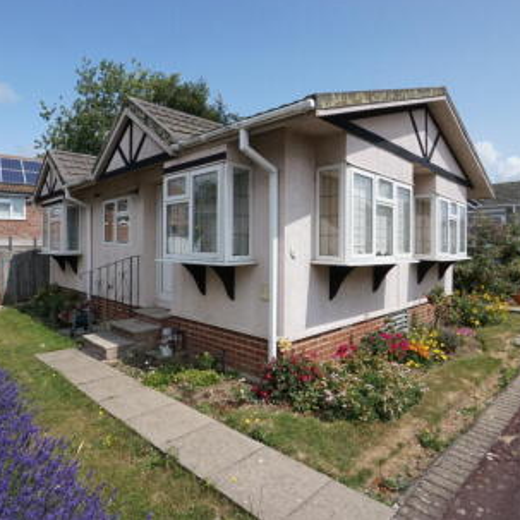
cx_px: 261
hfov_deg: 74.8
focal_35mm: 20
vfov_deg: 74.8
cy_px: 251
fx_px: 340
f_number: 14
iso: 1600
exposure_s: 1/2000
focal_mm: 10
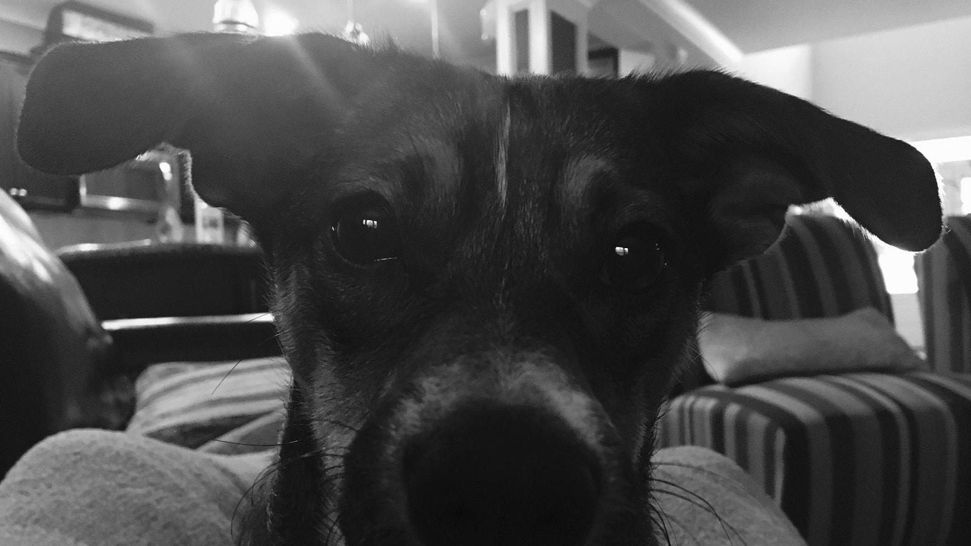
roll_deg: +1.7
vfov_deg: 36.3
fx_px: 824
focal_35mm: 32
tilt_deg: -4.0
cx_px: 481
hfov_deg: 61.0
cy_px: 367
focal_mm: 4.15
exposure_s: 1/15
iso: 400
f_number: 2.2
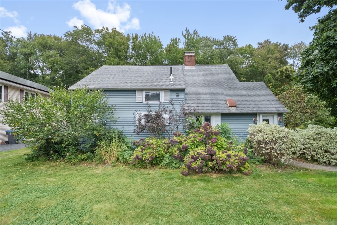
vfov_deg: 77.3
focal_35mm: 15
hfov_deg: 100.4
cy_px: 112
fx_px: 140
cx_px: 168
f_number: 4.5
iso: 1000
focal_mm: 10
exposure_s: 1/2000
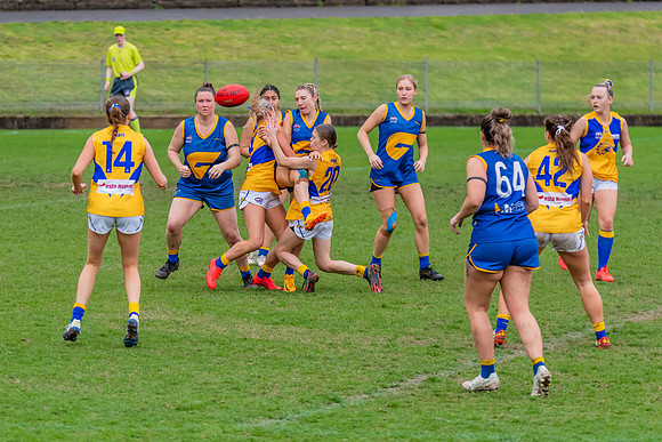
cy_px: 174
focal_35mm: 325
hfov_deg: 6.3
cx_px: 236
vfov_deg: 4.2
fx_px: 5973
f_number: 5.3
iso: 1000
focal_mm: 240
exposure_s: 1/1600
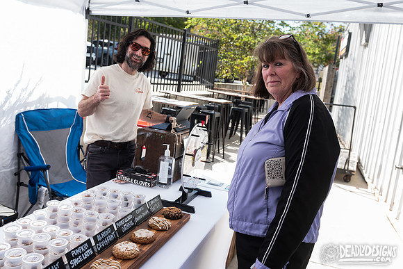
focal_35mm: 35
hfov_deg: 54.8
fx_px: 389
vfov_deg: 38.1
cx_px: 202
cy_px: 118
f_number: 5
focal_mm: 31
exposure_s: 1/125
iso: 125
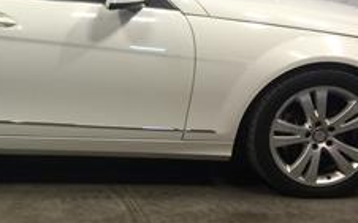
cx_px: -35
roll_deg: -0.2
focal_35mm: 87
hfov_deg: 22.5
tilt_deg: -12.3
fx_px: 848
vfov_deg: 15.0
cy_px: 87
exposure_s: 1/30
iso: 50
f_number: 2.2
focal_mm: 4.15
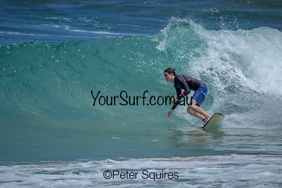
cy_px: 90
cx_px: 139
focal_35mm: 1095
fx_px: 8582
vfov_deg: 1.3
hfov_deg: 1.9
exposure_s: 1/2500
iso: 200
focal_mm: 800
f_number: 6.3
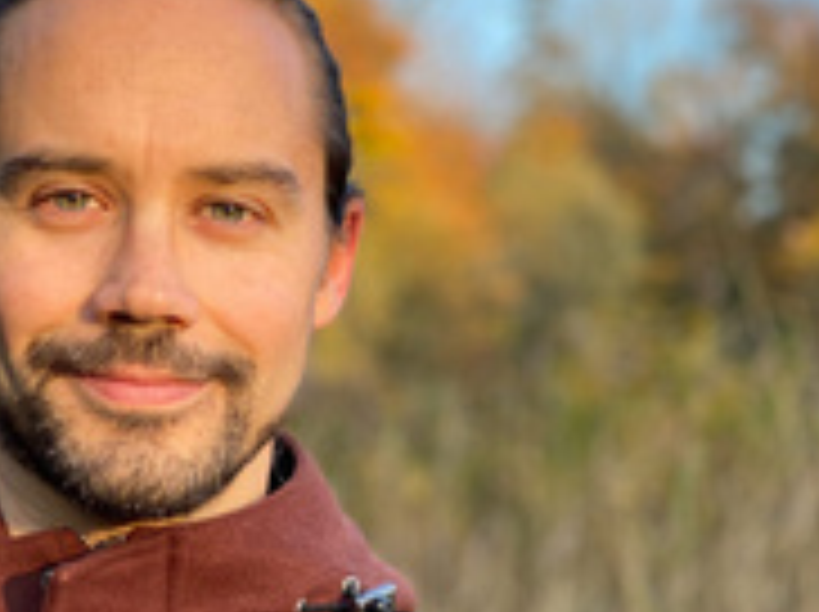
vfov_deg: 14.3
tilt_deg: +1.8
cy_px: 364
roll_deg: -0.8
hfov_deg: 18.8
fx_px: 2434
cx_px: 72
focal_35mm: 103
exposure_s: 1/152
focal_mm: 6
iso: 20
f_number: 2
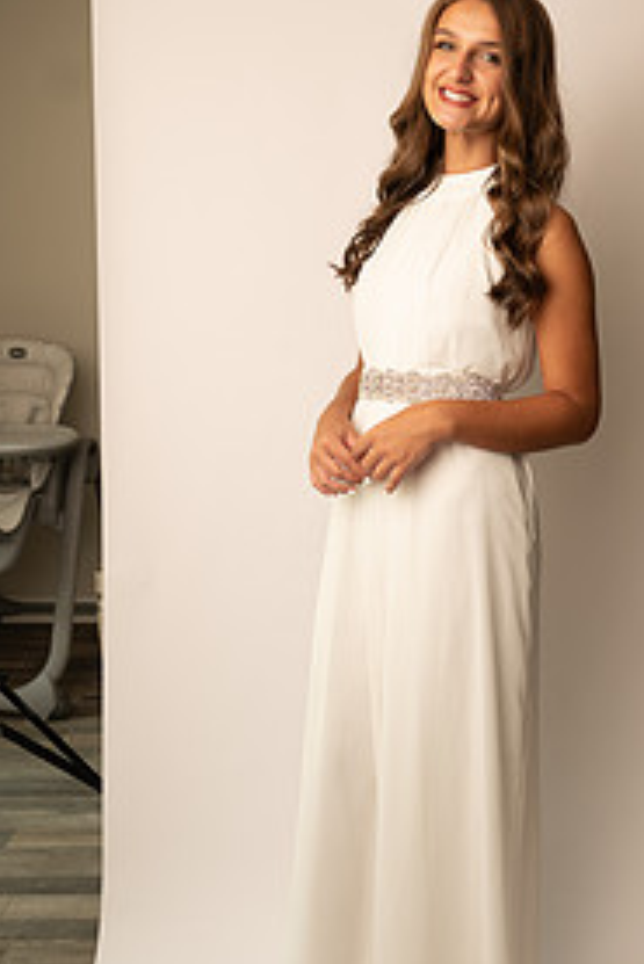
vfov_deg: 49.5
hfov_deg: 33.7
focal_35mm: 39
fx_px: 1045
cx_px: 460
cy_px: 445
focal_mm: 24
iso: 100
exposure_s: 1/160
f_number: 3.2
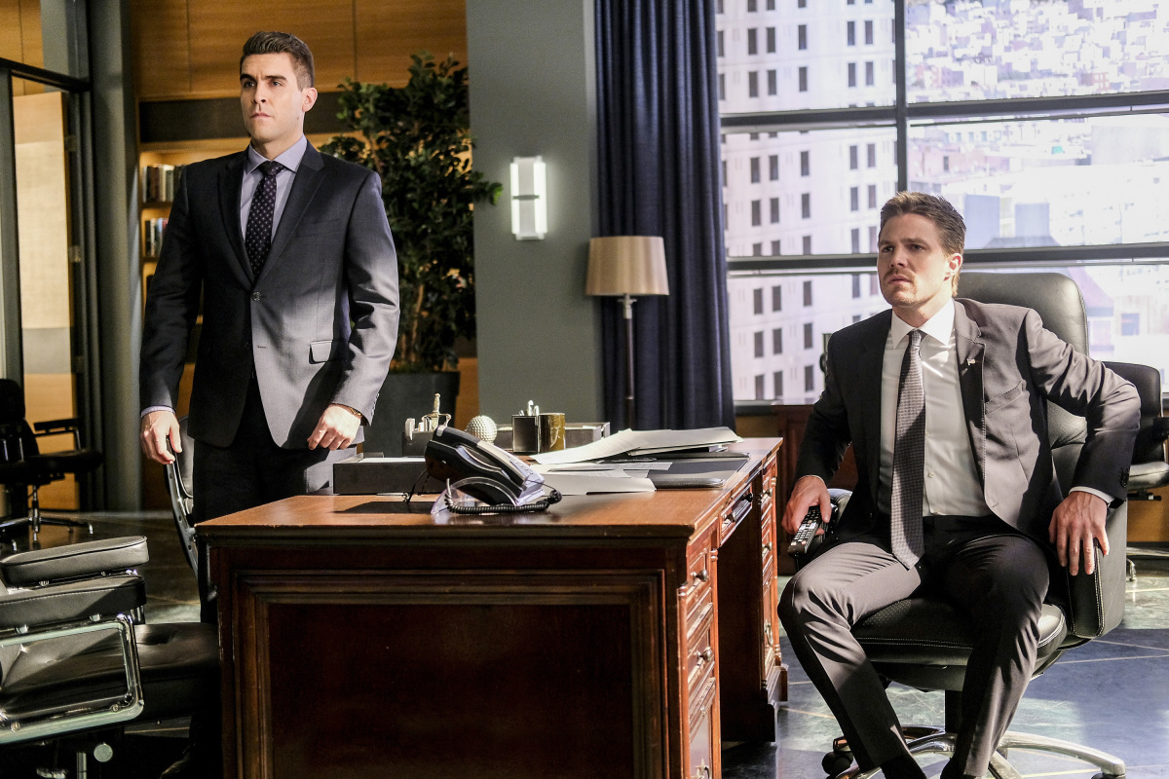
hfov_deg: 37.5
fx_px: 1721
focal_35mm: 53
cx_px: 584
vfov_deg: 25.5
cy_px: 390
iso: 1000
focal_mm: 35
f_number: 2
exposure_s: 1/60
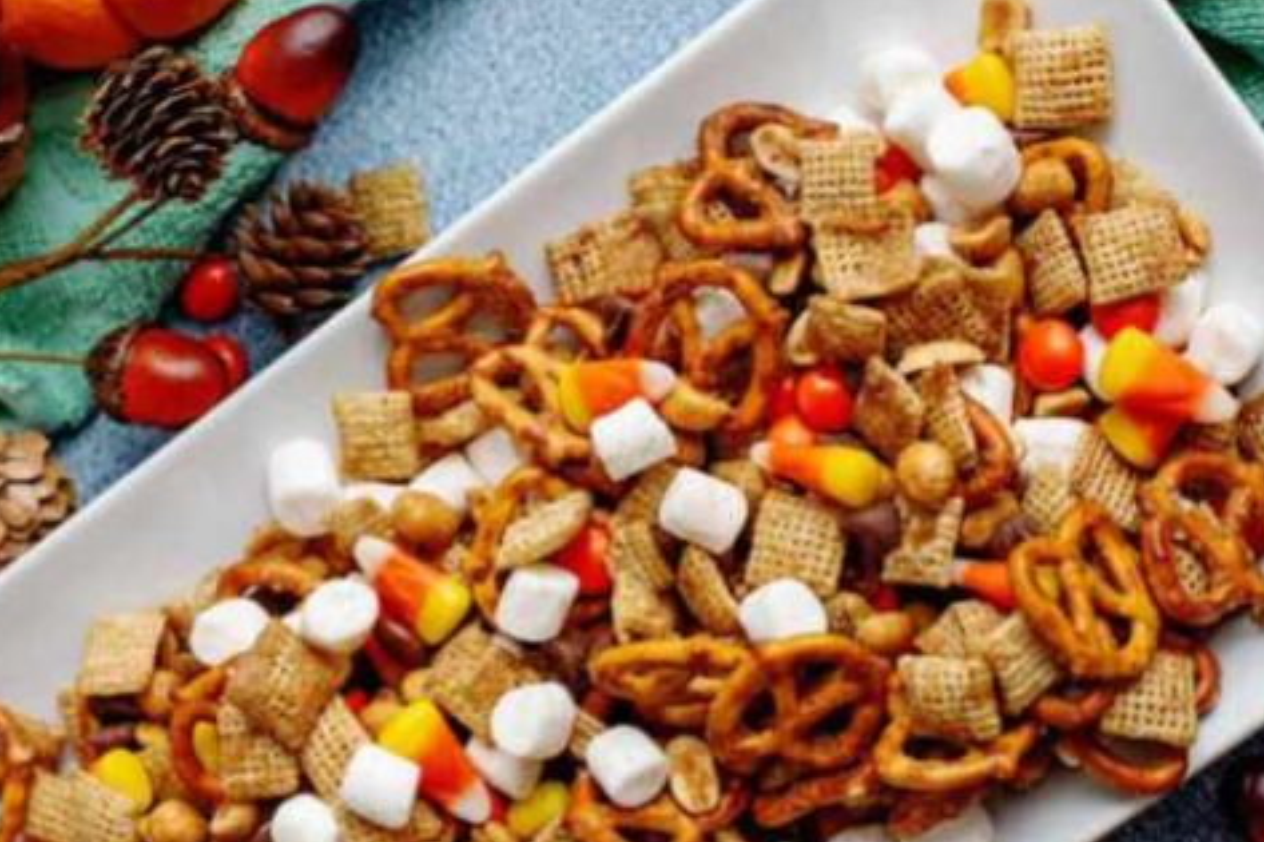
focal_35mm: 91
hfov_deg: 22.3
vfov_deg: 15.0
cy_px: 625
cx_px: 446
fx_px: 3194
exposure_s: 1/200
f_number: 6.3
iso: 500
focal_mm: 50
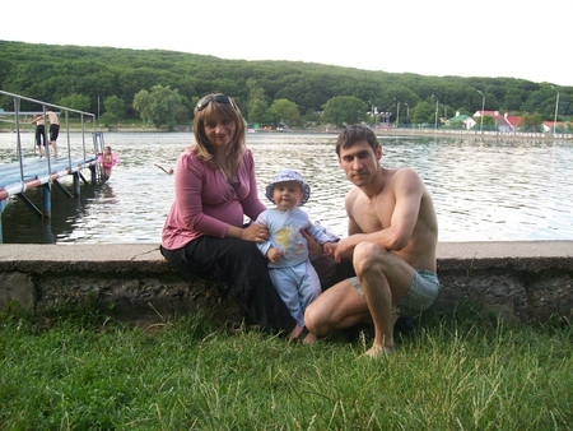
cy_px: 216
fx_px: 563
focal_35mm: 34
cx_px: 286
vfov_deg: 41.8
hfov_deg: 53.9
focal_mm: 6.1
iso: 64
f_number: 2.7
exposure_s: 1/200
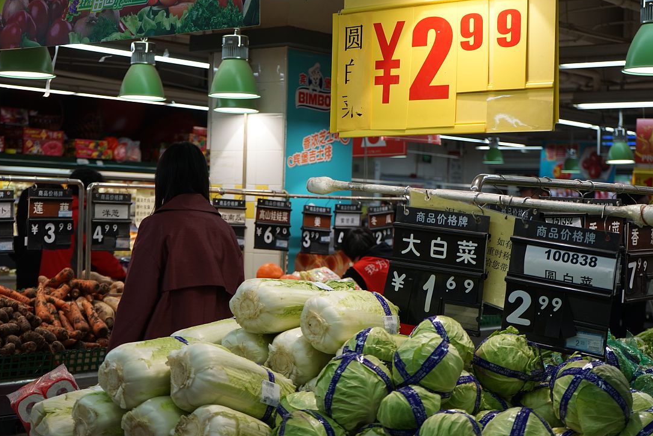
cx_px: 294
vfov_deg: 21.6
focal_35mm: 63
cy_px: 206
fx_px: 1143
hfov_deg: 31.9
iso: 320
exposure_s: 1/160
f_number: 5
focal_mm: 57
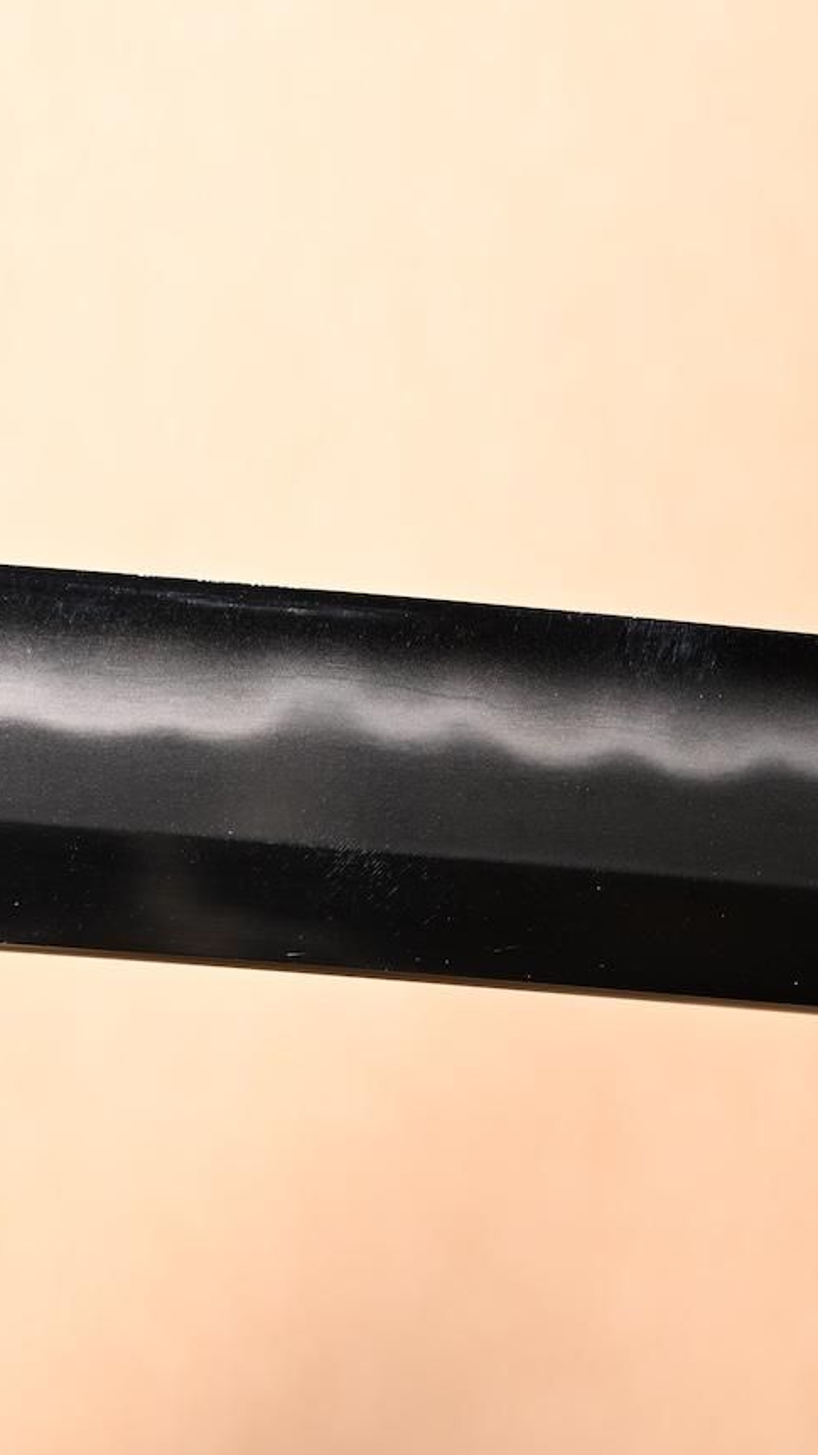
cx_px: 501
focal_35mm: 120
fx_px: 4625
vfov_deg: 17.9
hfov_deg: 10.1
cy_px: 746
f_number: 4.8
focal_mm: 47
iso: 100
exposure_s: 1/2
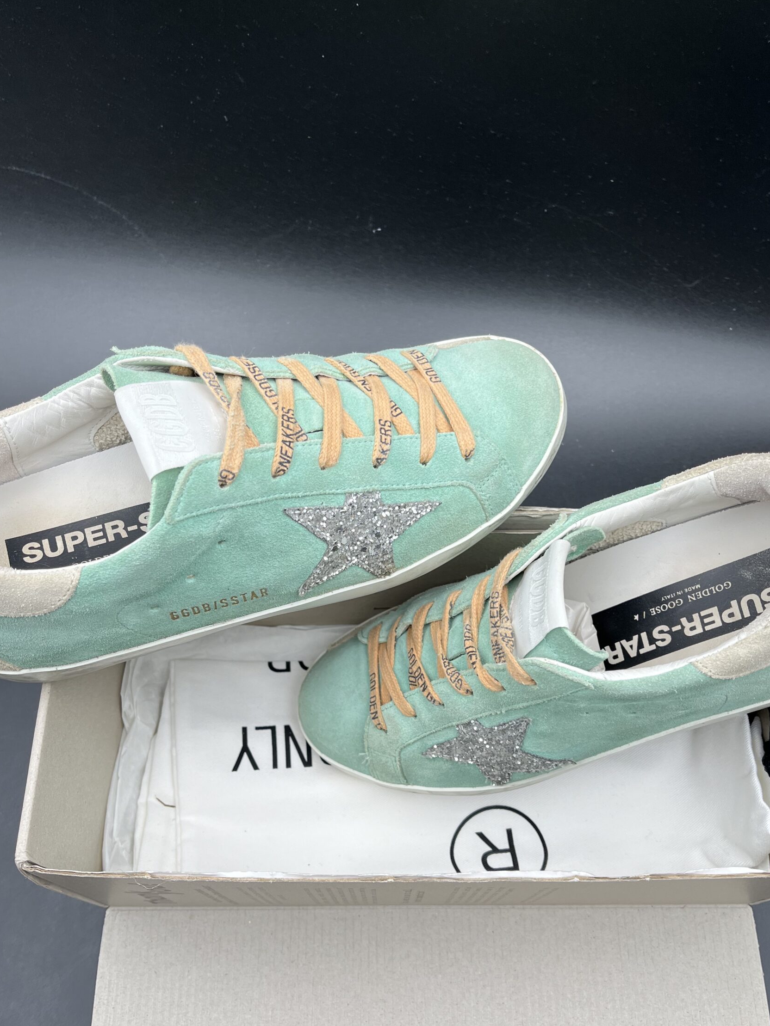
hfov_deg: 46.8
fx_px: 890
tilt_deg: -63.7
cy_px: 580
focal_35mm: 30
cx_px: 395
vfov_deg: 59.8
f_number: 1.6
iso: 50
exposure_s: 1/343
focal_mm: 5.1
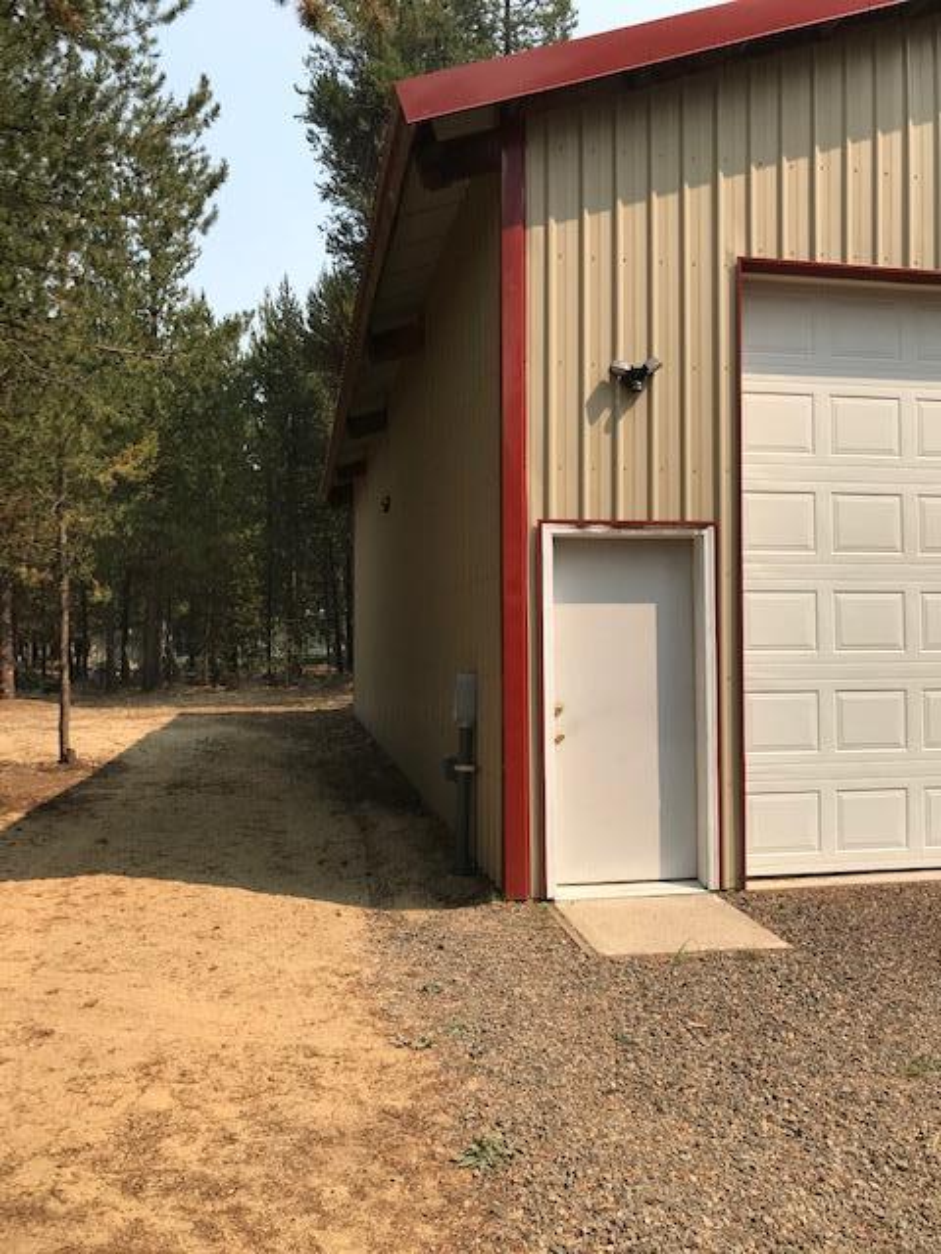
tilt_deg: +2.5
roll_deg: +0.6
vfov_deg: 63.4
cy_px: 627
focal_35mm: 28
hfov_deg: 49.7
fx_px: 1015
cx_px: 470
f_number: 1.8
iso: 20
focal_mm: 3.99
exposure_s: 1/1650
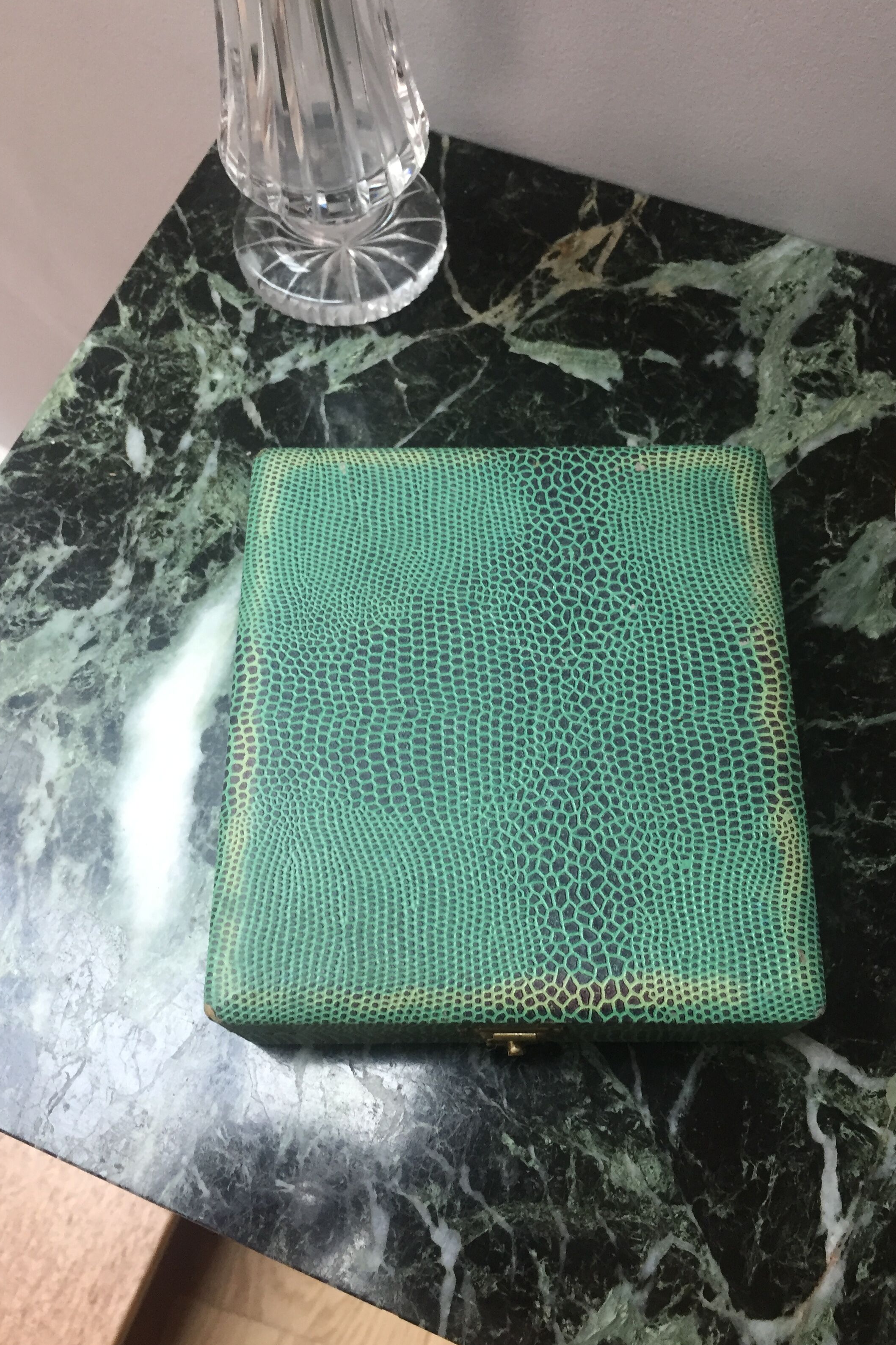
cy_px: 660
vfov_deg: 60.3
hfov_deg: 42.3
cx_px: 481
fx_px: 1157
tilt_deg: -65.4
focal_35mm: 31
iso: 125
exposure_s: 1/33
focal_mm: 4.15
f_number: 2.2
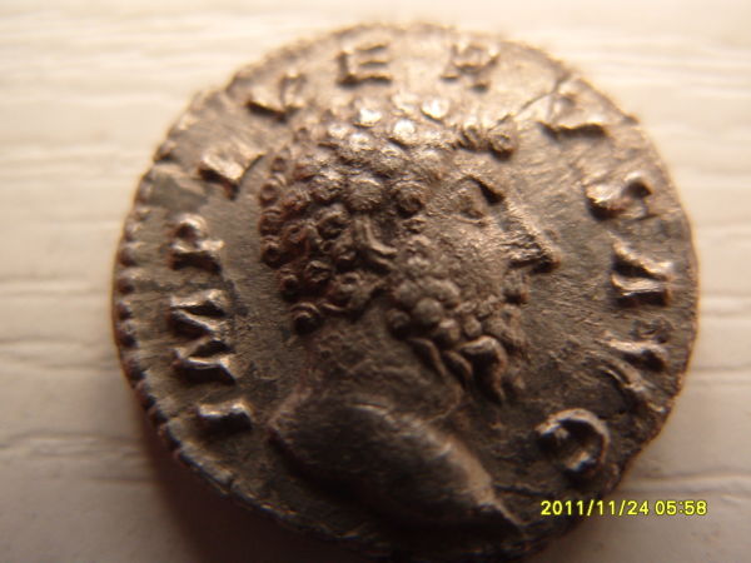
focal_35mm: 35
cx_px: 376
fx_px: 759
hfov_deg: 52.6
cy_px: 282
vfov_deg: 40.7
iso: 160
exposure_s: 1/45
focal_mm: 7.8
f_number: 2.8
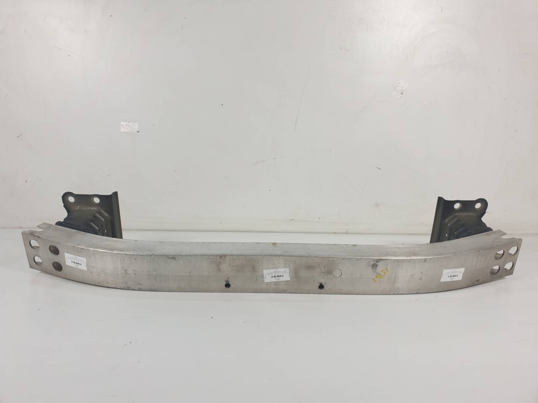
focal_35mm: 26
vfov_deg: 53.1
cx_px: 269
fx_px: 404
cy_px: 202
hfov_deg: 67.3
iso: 64
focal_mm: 4.3
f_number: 2.4
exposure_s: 1/100
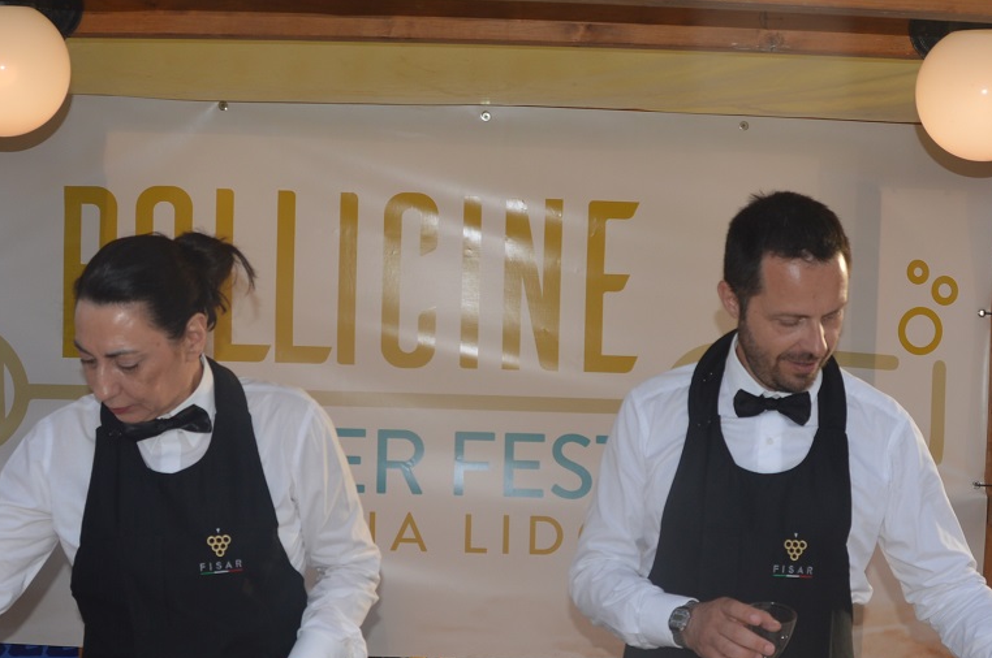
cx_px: 538
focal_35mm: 56
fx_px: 1541
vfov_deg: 24.0
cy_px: 420
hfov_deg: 35.7
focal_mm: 18
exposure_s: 1/200
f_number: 6.3
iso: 100
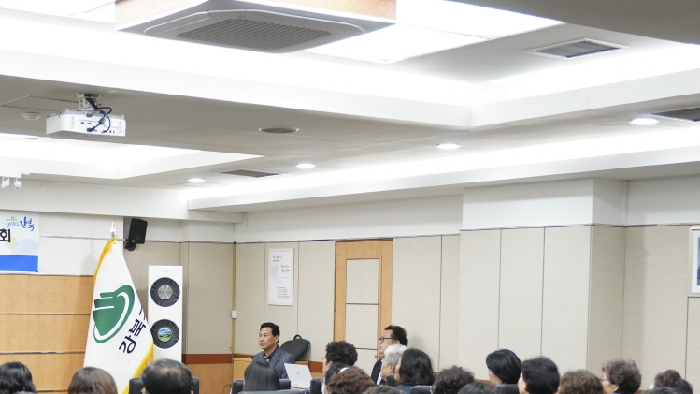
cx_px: 261
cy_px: 353
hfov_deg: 28.9
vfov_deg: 16.3
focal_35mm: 73
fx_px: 1355
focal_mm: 29
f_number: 2.8
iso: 1250
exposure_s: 1/160
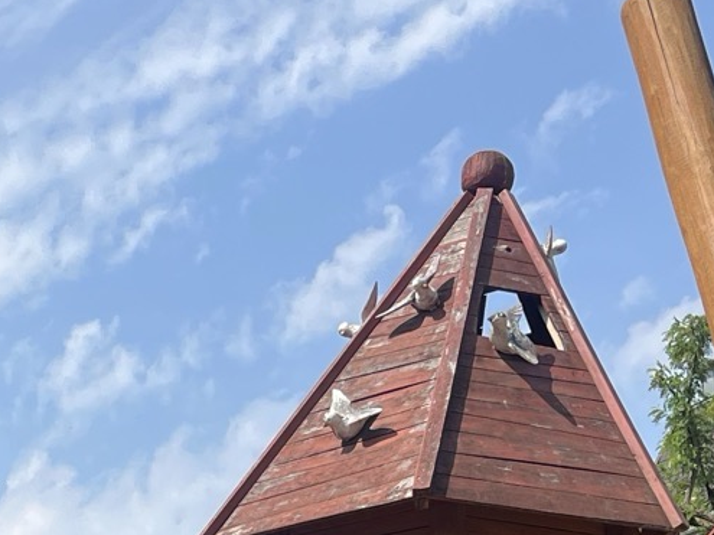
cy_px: 834
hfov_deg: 18.1
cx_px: -39
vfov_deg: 13.2
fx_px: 2165
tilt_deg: +7.5
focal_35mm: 105
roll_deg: +0.6
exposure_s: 1/1957
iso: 50
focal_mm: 5.1
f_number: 1.6
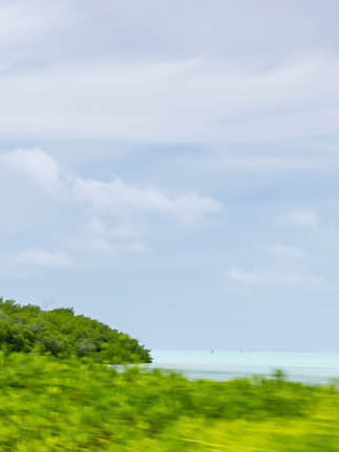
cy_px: 397
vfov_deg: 13.9
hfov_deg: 9.6
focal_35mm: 141
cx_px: -401
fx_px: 1841
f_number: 16
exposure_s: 1/40
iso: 160
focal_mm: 33
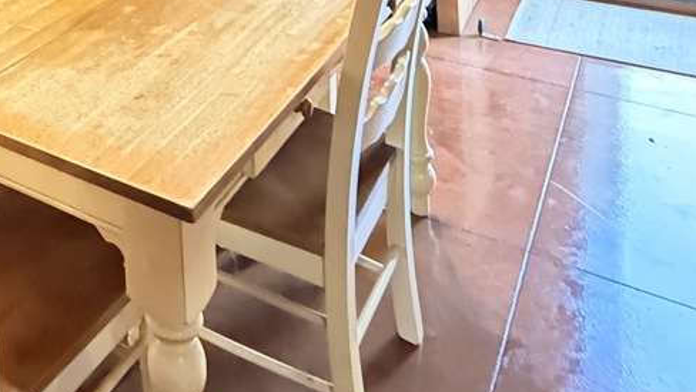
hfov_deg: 41.0
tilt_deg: -2.6
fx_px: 831
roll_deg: +4.4
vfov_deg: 20.4
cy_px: -279
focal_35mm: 45
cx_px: 40
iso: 2000
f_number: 2.2
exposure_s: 1/30
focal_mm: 2.22
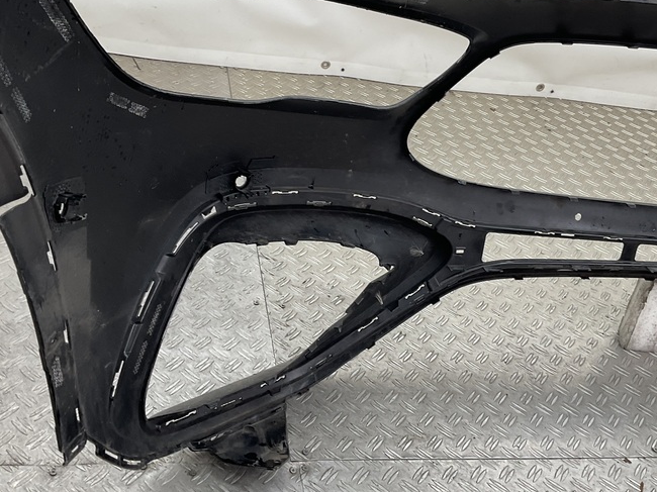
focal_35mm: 45
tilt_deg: -30.4
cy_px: 191
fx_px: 854
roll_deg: -15.4
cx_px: 348
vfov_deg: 32.0
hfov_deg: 42.1
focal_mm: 3
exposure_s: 1/100
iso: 32
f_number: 1.8
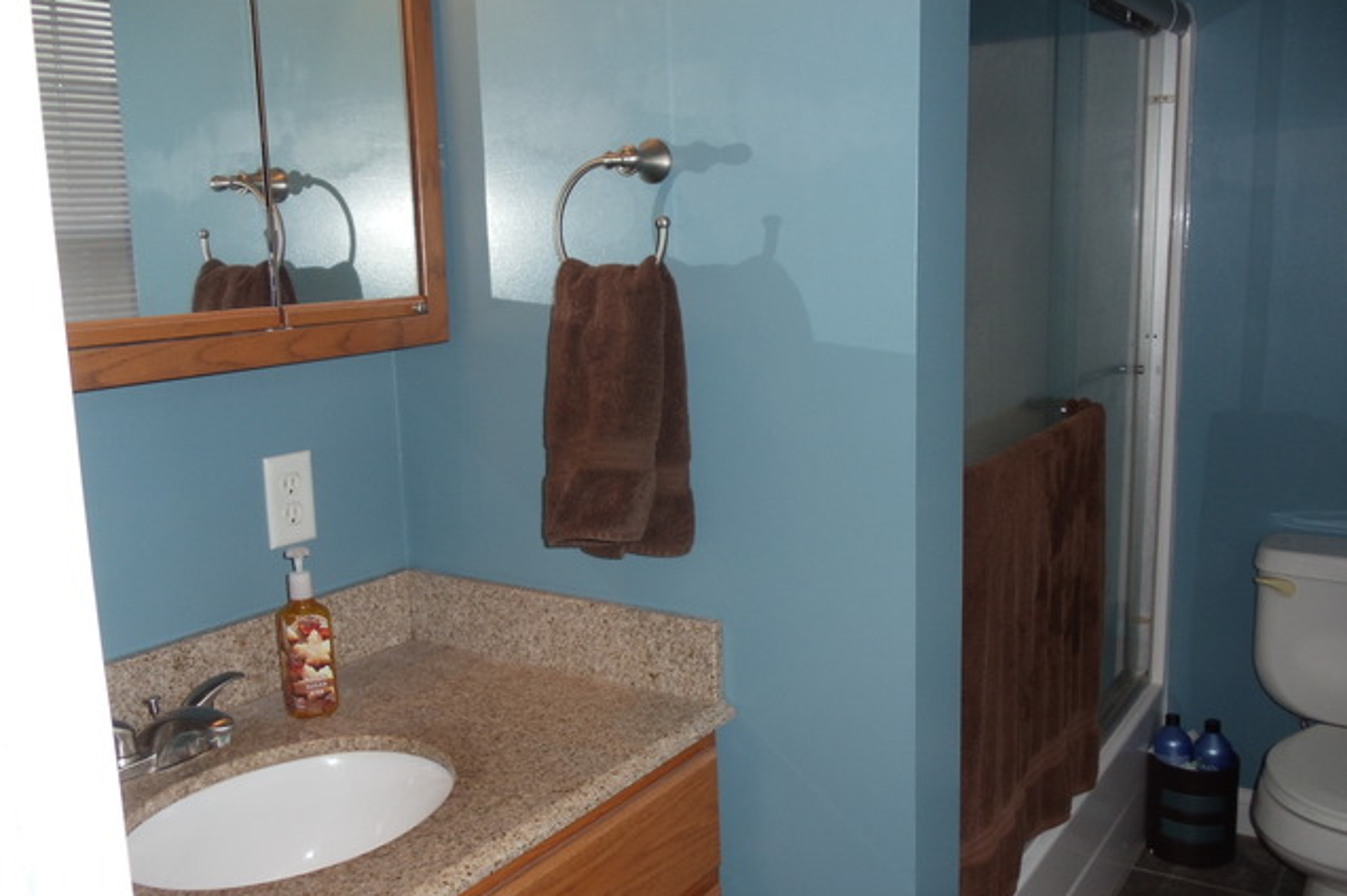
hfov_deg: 42.8
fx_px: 1720
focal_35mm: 46
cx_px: 675
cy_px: 467
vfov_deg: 29.2
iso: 100
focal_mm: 6
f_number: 3.5
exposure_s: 1/30
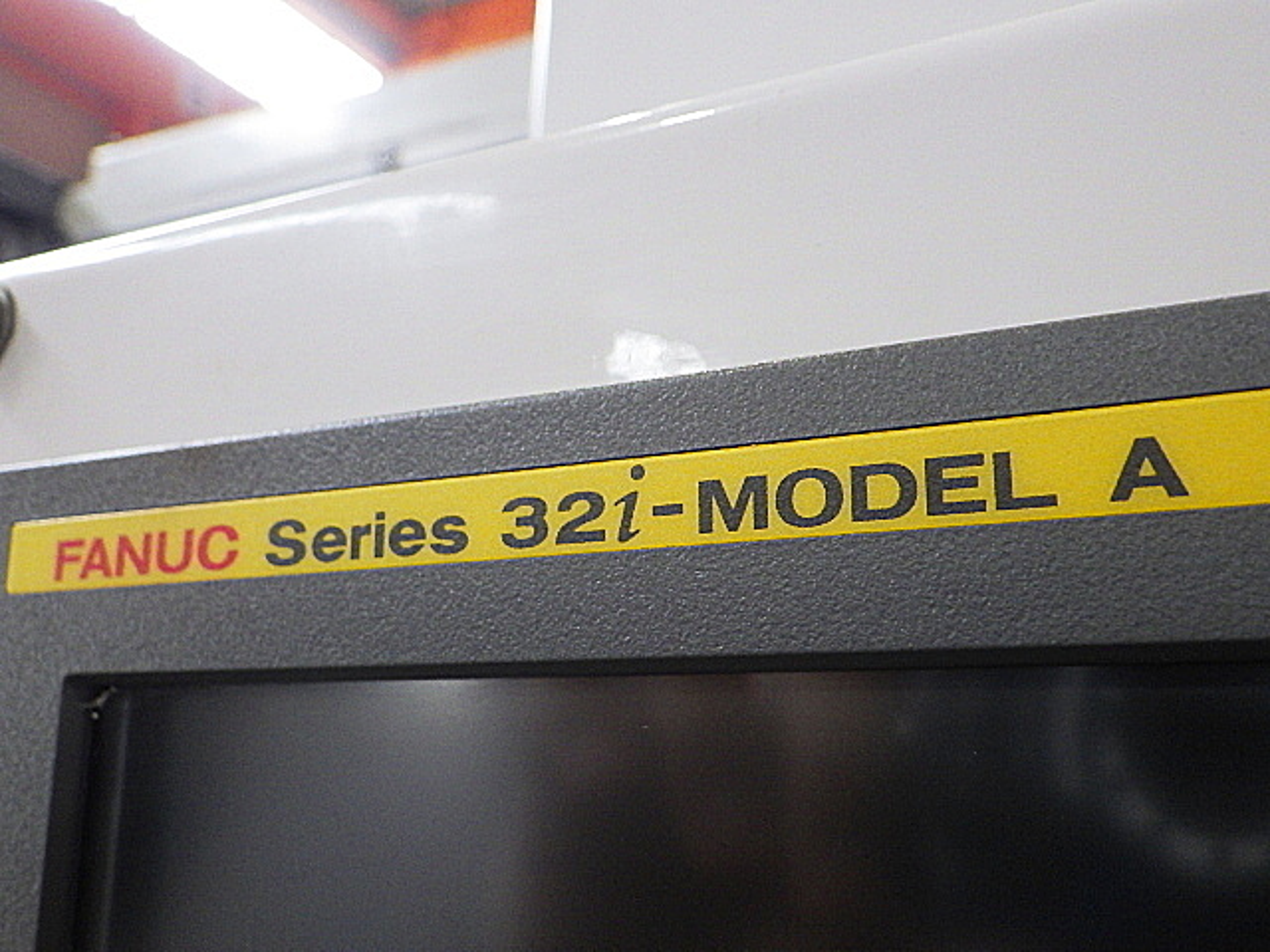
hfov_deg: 54.0
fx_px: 1247
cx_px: 635
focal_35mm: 34
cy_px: 476
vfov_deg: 41.8
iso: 400
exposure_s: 1/50
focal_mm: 6.1
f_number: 3.8
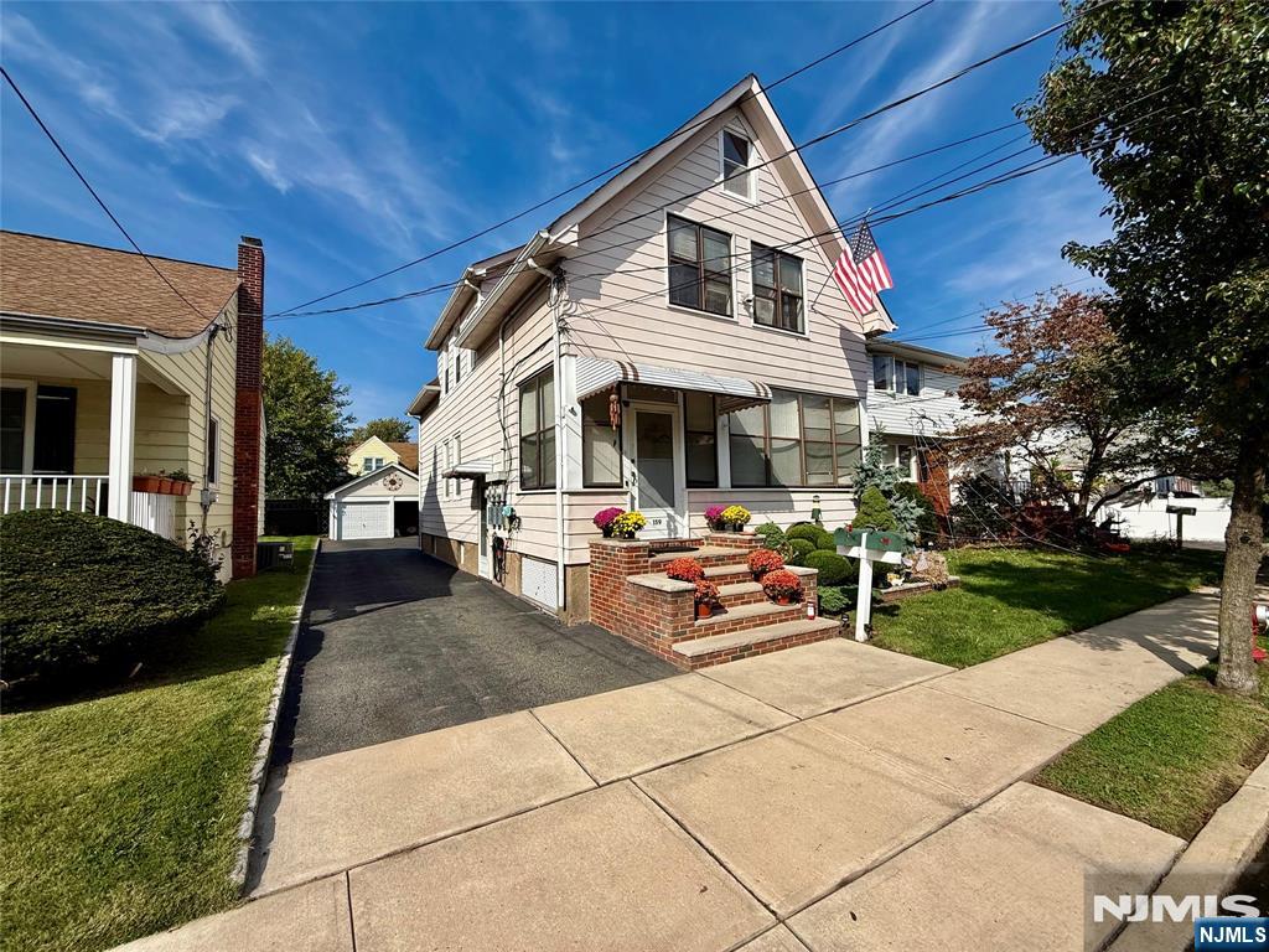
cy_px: 476
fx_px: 513
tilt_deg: +5.1
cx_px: 634
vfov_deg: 85.7
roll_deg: +1.7
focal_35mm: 14
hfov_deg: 102.1
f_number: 2.2
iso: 50
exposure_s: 1/4149
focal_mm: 2.22
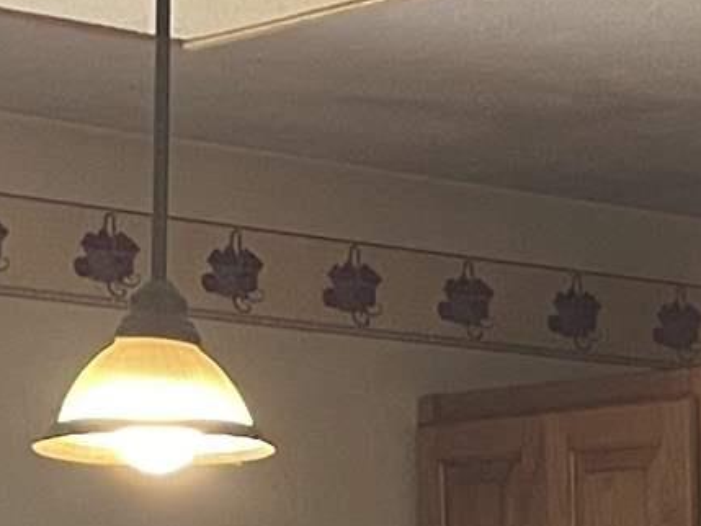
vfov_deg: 7.5
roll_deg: +0.9
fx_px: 3768
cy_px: 1217
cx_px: 1317
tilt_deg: -4.0
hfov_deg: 10.0
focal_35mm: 186
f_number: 1.6
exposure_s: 1/60
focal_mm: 4.2
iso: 100
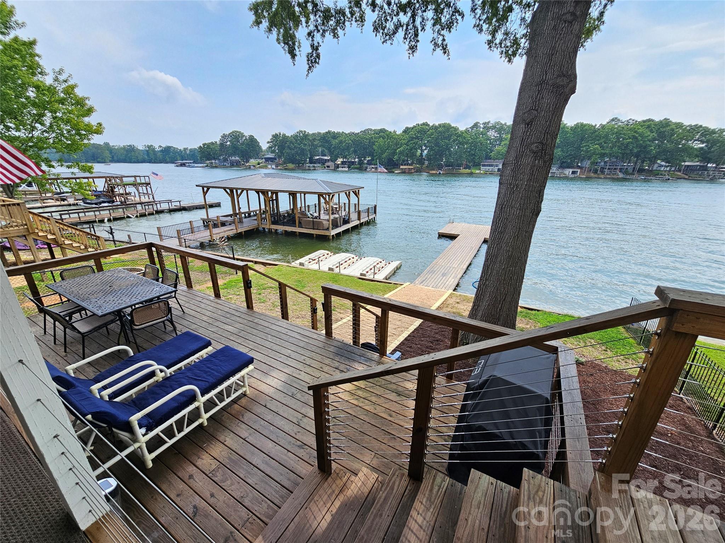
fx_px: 272
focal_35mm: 13
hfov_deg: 106.2
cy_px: 272
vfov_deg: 89.9
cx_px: 362
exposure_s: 1/738
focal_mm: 2.2
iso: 50
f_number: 2.2
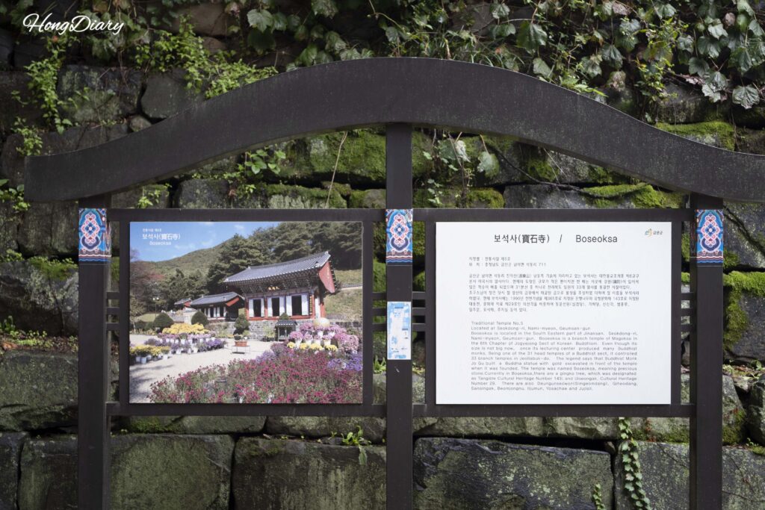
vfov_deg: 27.5
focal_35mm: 49
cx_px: 382
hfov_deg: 40.3
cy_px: 255
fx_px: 1041
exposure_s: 1/160
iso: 800
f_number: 5.6
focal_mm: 49
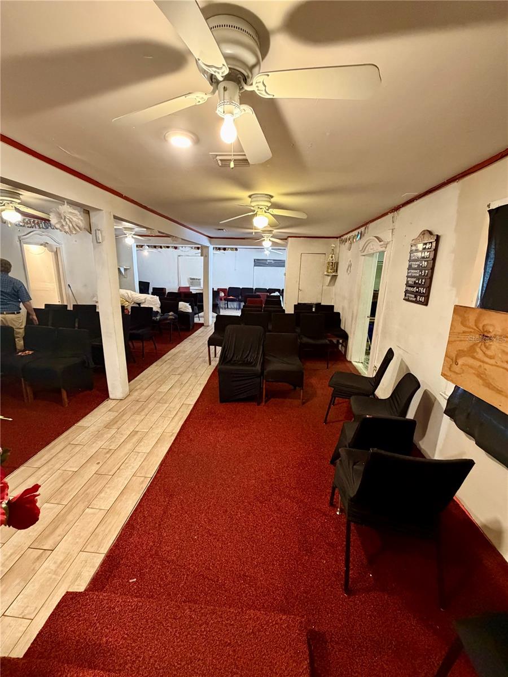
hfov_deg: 85.7
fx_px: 274
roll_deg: -1.6
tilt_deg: -13.5
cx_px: 254
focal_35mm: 14
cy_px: 338
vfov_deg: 102.1
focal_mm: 2.22
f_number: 2.2
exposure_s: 1/60
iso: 640
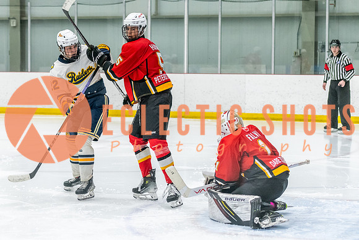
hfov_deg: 19.3
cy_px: 98
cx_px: 125
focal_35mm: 105
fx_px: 1051
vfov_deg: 13.0
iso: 3200
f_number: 2.8
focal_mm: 70
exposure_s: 1/800
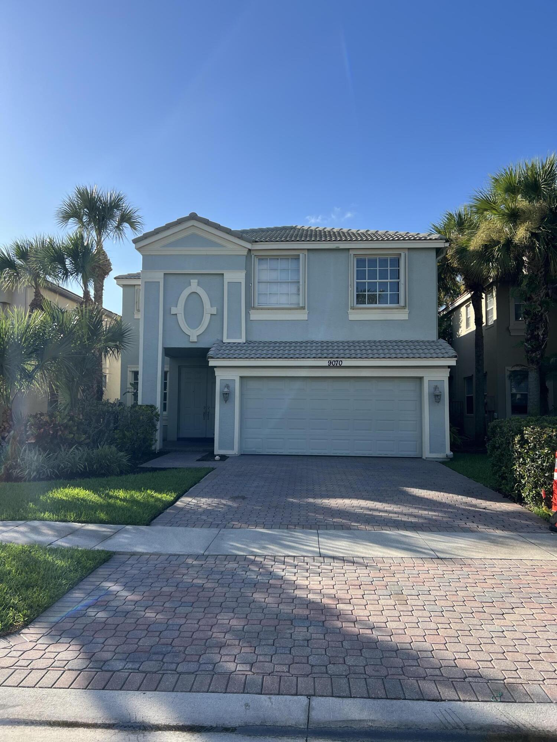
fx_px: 558
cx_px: 278
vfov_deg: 67.3
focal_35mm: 26
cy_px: 371
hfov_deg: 53.1
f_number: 1.5
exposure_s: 1/2632
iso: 50
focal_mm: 5.7
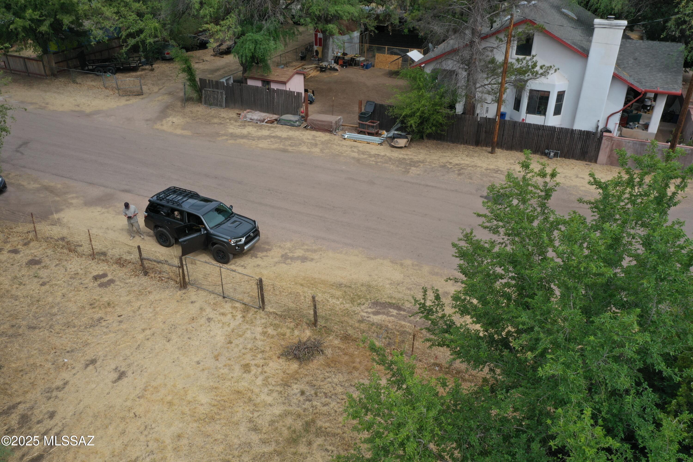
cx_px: 346
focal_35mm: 28
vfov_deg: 46.4
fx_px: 539
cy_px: 231
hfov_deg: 65.5
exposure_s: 1/100
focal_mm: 10.26
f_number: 10
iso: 100
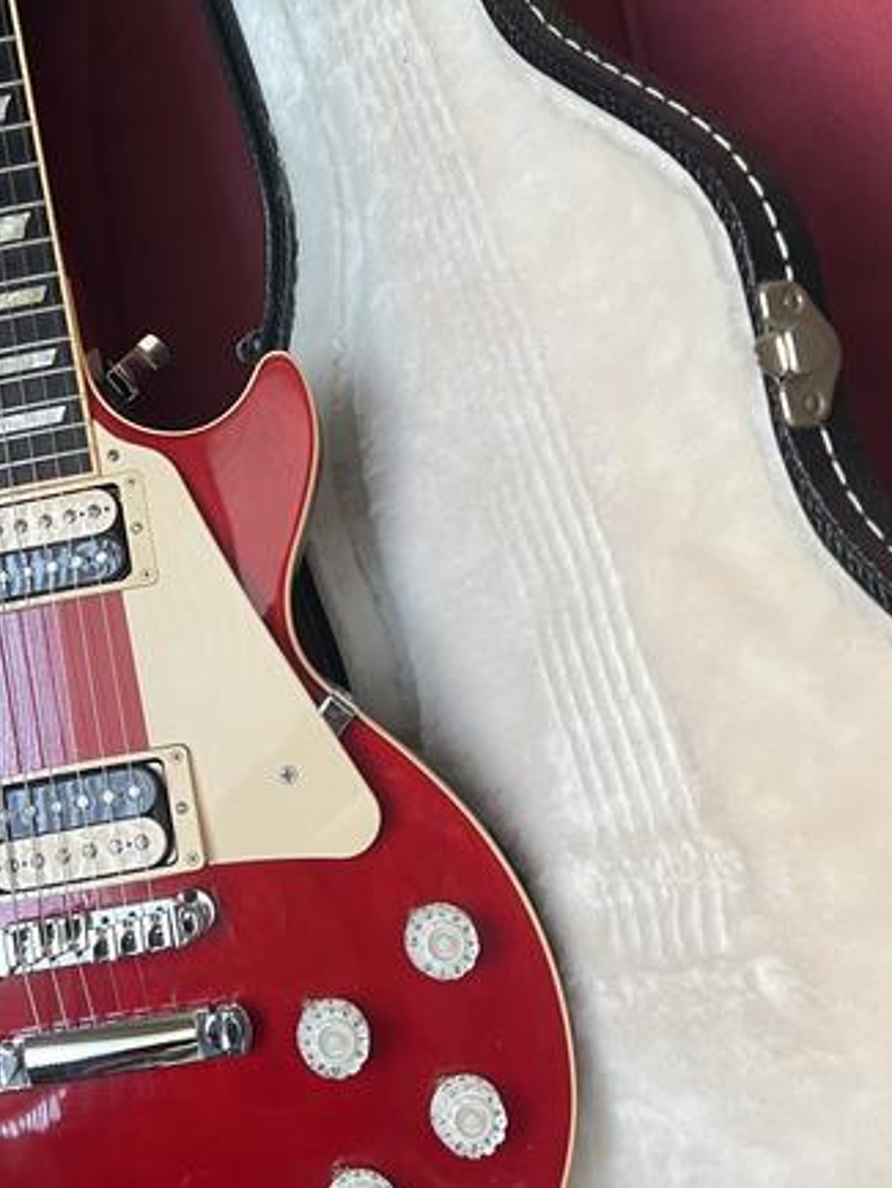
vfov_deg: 39.1
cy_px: 370
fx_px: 1648
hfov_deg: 29.7
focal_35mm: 48
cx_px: 209
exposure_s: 1/87
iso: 125
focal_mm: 5.7
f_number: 1.5
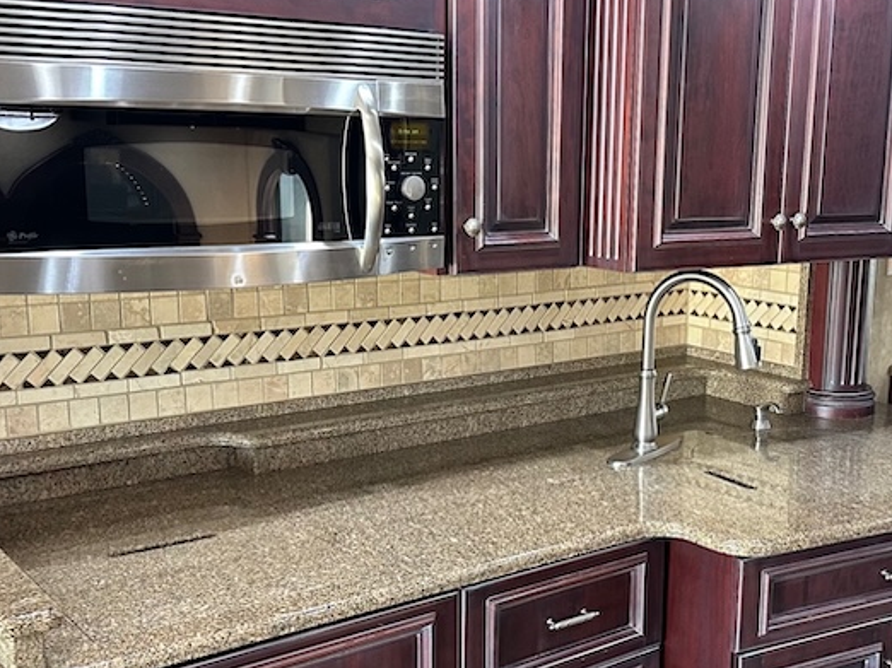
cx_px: 562
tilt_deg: -11.7
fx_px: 1185
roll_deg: -1.1
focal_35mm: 46
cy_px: 396
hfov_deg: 40.9
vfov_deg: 31.4
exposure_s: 1/42
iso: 320
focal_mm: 6.86
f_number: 1.78
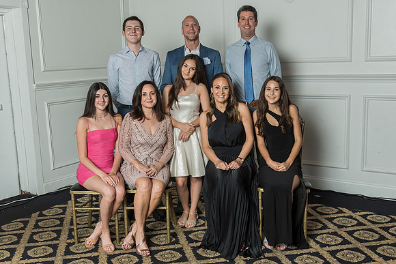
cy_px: 132
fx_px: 442
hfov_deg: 48.2
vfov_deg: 33.3
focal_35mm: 40
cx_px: 195
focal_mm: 36
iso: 1250
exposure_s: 1/125
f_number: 6.3
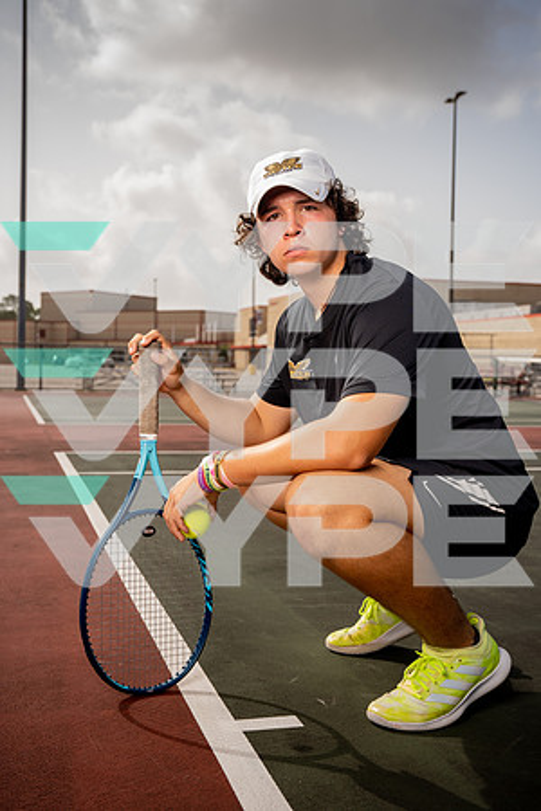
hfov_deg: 30.5
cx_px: 270
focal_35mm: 44
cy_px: 406
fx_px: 992
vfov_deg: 44.5
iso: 50
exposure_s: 1/250
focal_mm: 44
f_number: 6.3
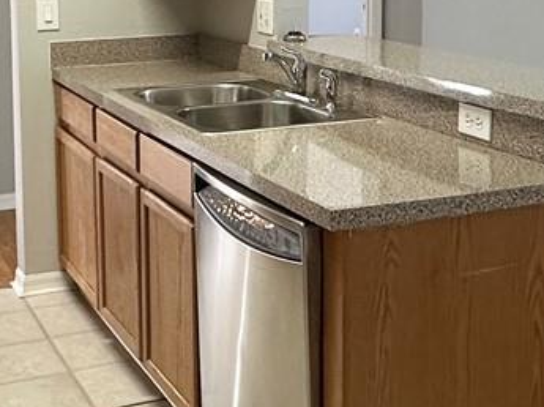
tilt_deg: -4.9
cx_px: 189
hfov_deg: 29.7
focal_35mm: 65
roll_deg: +0.6
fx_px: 1020
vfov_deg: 22.0
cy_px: 30
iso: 250
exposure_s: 1/120
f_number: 2.2
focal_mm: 2.22
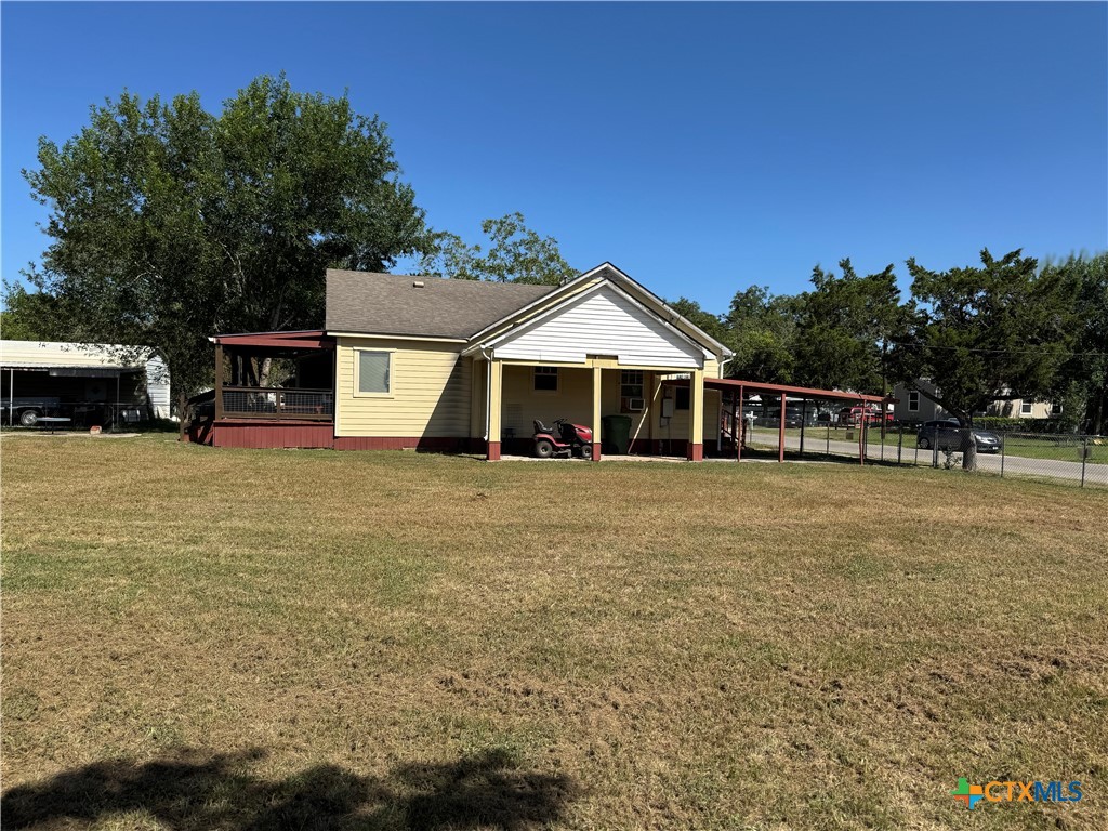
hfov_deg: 71.6
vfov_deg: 56.8
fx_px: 768
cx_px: 554
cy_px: 416
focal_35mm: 24
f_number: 1.78
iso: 80
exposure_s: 1/4608
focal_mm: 6.76
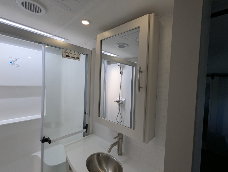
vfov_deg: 78.2
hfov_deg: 94.4
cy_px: 86
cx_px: 114
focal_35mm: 16
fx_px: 106
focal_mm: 2.35
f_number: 2.2
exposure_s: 1/274
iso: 50
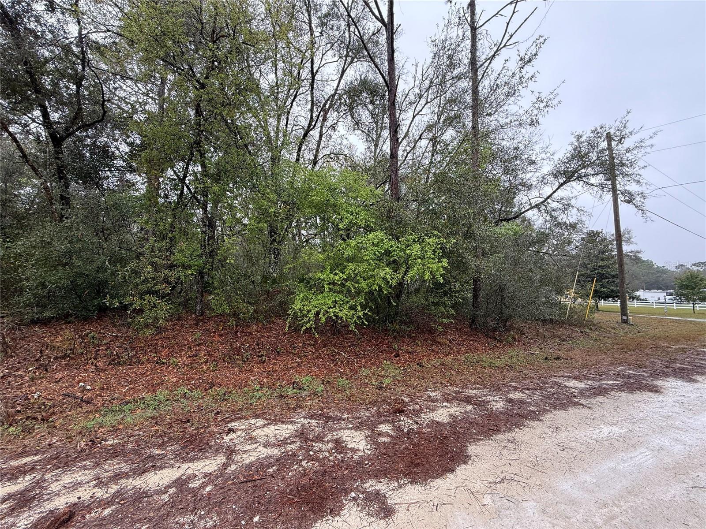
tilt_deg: +5.2
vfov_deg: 85.7
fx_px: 286
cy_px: 264
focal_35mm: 14
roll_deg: -1.3
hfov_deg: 102.1
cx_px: 353
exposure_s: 1/100
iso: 64
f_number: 2.2
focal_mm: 2.22
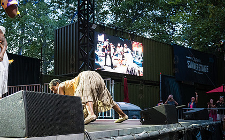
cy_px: 85
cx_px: 89
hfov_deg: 40.9
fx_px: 300
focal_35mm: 49
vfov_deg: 26.3
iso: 3200
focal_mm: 28
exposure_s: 1/125
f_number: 4
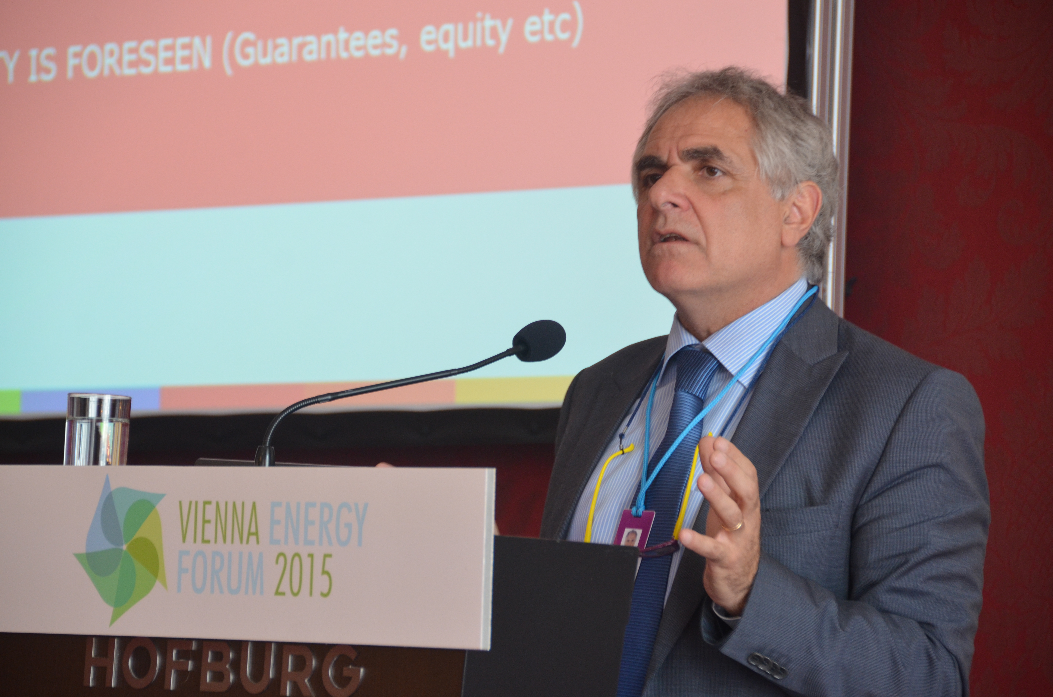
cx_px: 526
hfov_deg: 10.6
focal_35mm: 195
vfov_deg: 7.0
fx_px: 5692
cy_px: 348
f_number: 5.6
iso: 800
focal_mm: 130
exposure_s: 1/30
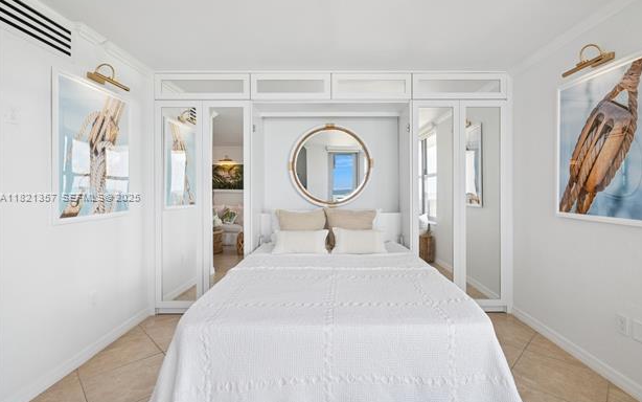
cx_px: 330
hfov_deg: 94.3
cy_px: 197
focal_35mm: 17
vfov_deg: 68.0
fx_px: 297
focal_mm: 16
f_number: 10
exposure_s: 1/6
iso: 200
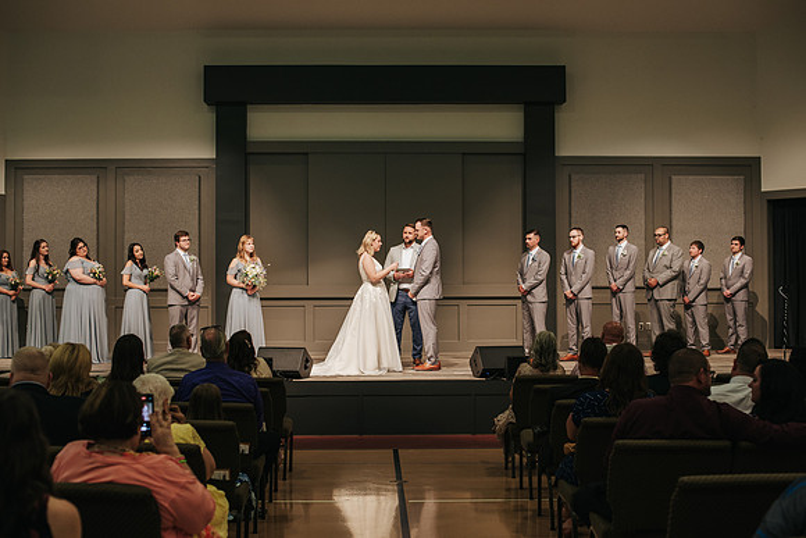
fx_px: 1183
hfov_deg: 37.6
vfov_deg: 25.6
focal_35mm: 53
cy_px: 269
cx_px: 402
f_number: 3.2
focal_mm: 50
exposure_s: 1/200
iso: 1000
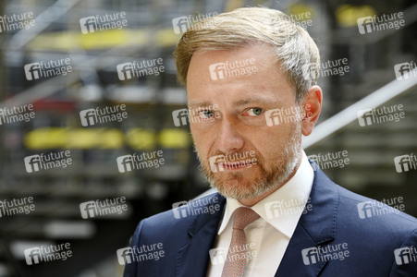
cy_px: 138
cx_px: 208
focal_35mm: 300
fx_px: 3472
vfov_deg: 4.6
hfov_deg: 6.9
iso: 2000
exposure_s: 1/320
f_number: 9
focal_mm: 300
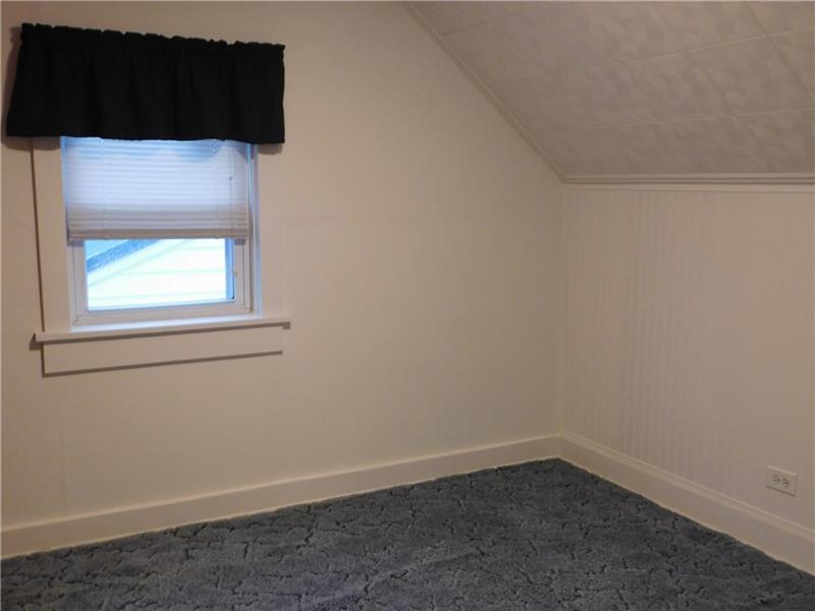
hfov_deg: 51.4
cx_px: 408
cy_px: 306
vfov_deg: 39.7
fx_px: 848
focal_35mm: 36
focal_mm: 6.3
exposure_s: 1/30
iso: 320
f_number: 3.5
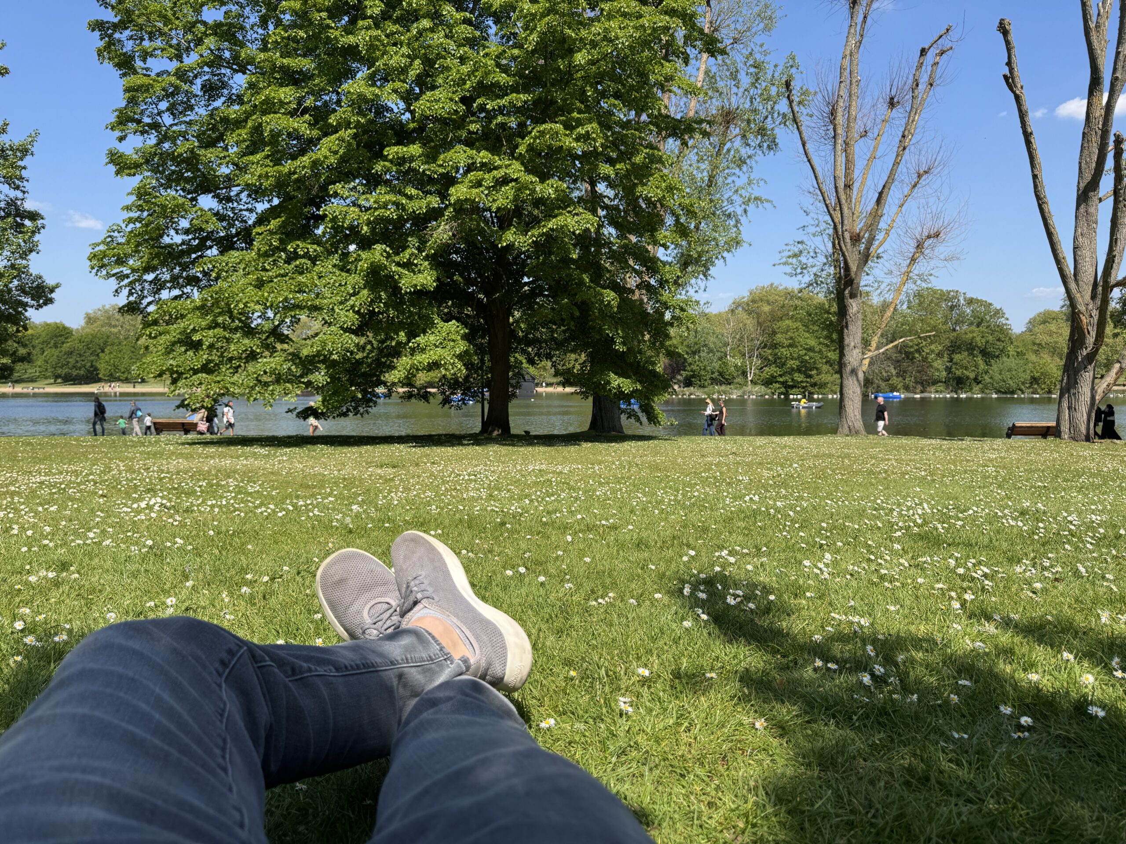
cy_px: 422
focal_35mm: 24
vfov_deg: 56.8
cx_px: 563
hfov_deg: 71.6
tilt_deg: -3.4
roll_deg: -0.3
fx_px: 781
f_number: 1.78
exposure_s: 1/3096
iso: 80
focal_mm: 6.76
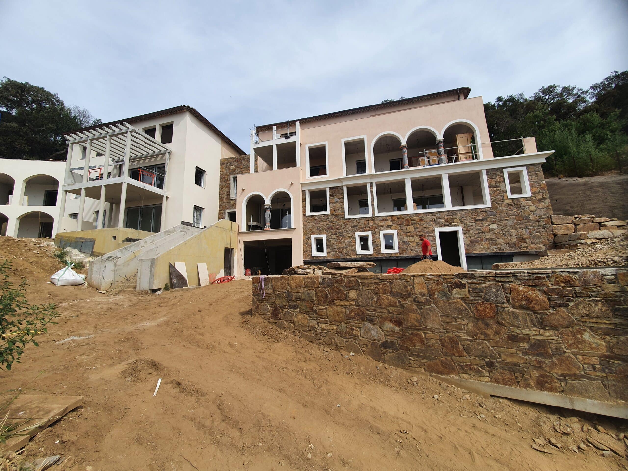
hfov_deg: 106.2
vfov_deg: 89.9
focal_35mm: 13
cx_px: 314
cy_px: 236
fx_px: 236
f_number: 2.2
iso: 50
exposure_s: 1/1152
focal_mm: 1.8
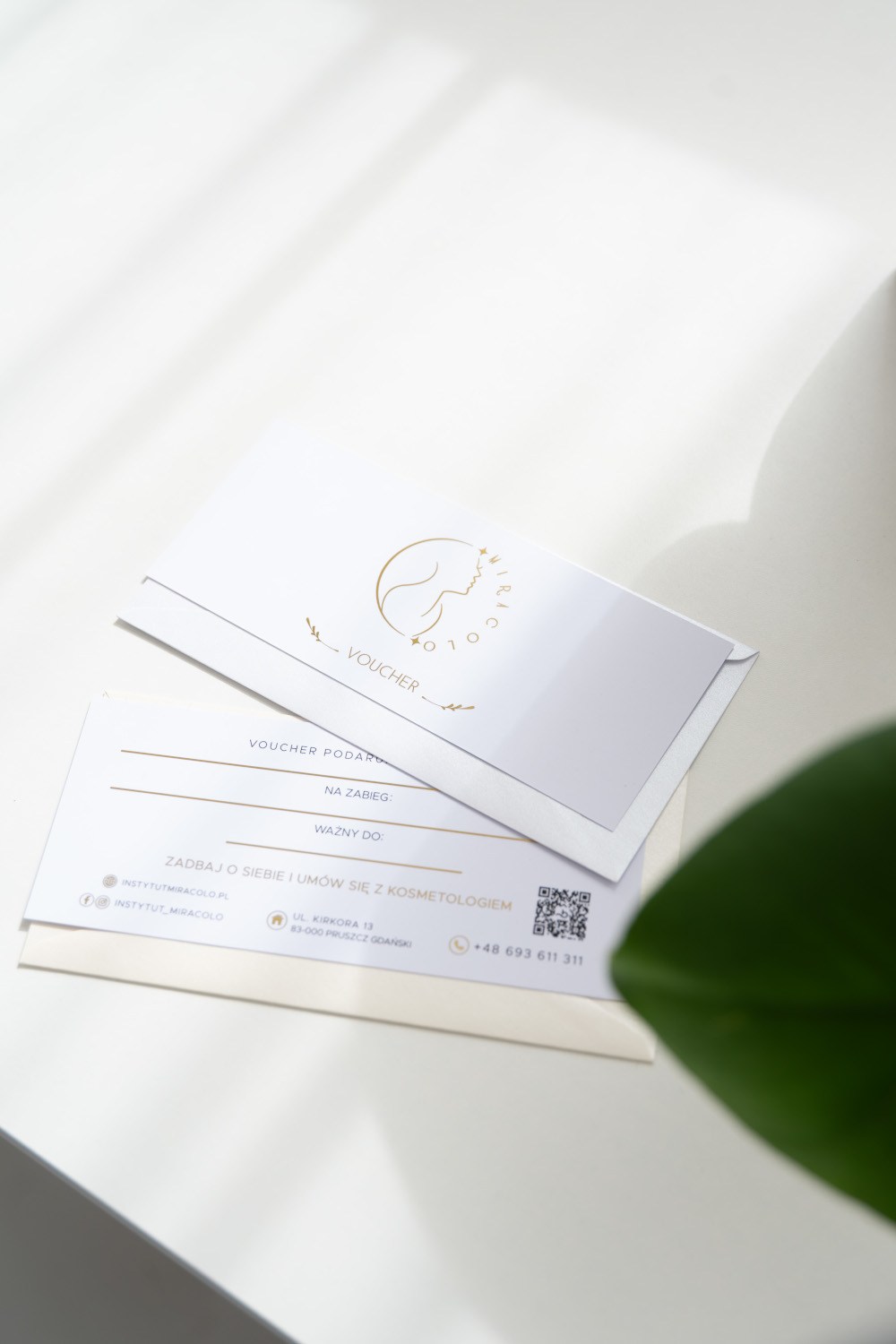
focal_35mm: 48
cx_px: 448
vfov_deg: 41.1
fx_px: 1792
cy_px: 672
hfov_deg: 28.1
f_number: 3.2
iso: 80
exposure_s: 1/100
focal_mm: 48
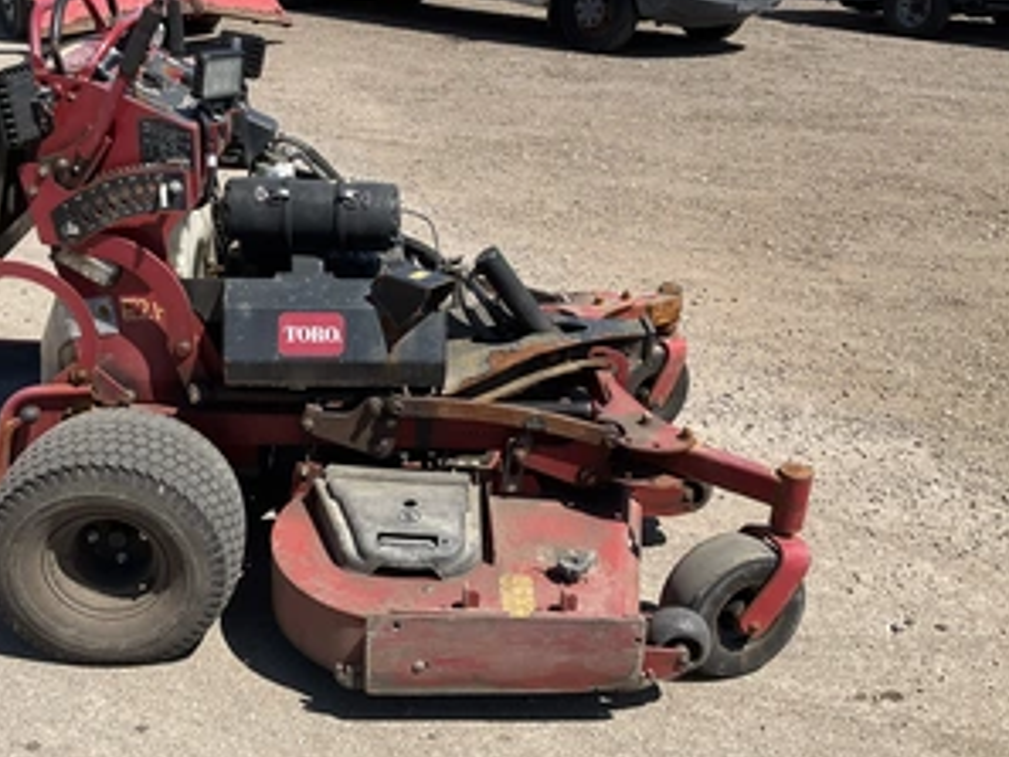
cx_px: 394
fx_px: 1137
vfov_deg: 36.8
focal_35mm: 39
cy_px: 360
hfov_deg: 47.5
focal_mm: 3
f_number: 1.8
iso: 25
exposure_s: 1/1490
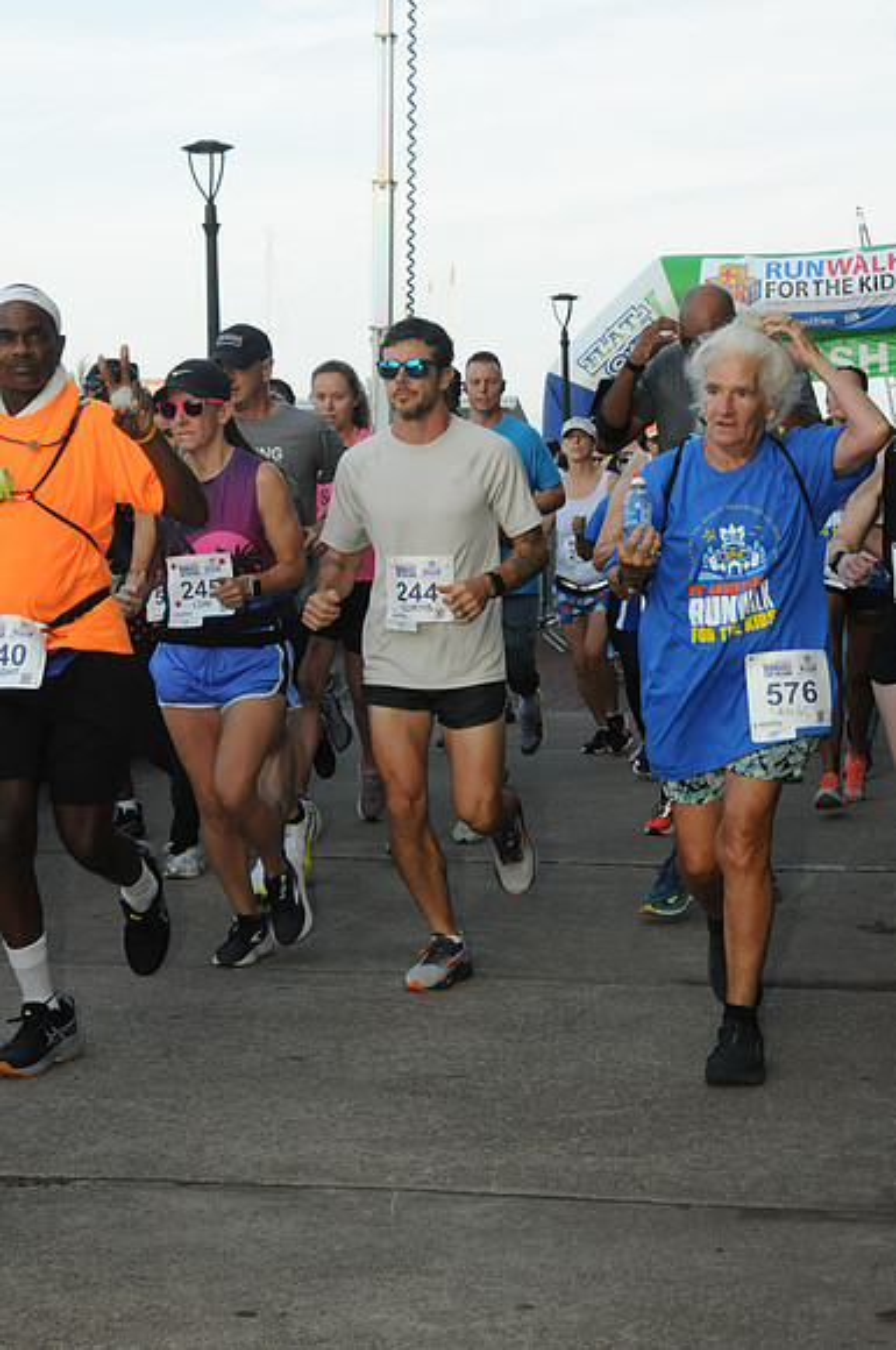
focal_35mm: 72
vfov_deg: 28.1
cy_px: 675
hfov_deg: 18.9
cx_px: 448
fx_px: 2696
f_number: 14
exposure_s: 1/250
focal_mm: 48
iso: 800
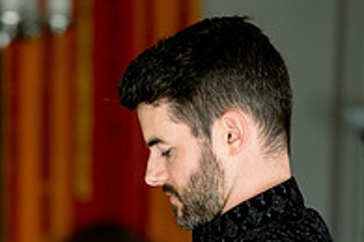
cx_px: 17
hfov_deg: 13.6
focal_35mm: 149
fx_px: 1506
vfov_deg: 9.1
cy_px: 280
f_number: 1.4
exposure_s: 1/320
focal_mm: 50
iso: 320
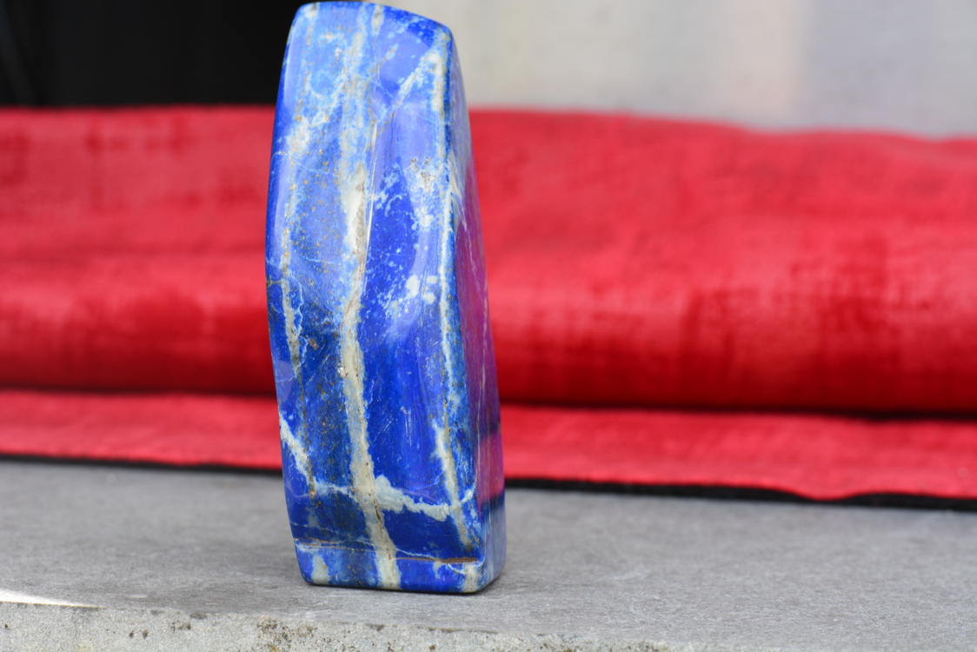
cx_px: 488
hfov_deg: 13.0
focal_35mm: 158
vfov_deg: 8.7
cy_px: 326
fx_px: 4275
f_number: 10
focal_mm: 105
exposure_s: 1/80
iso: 200
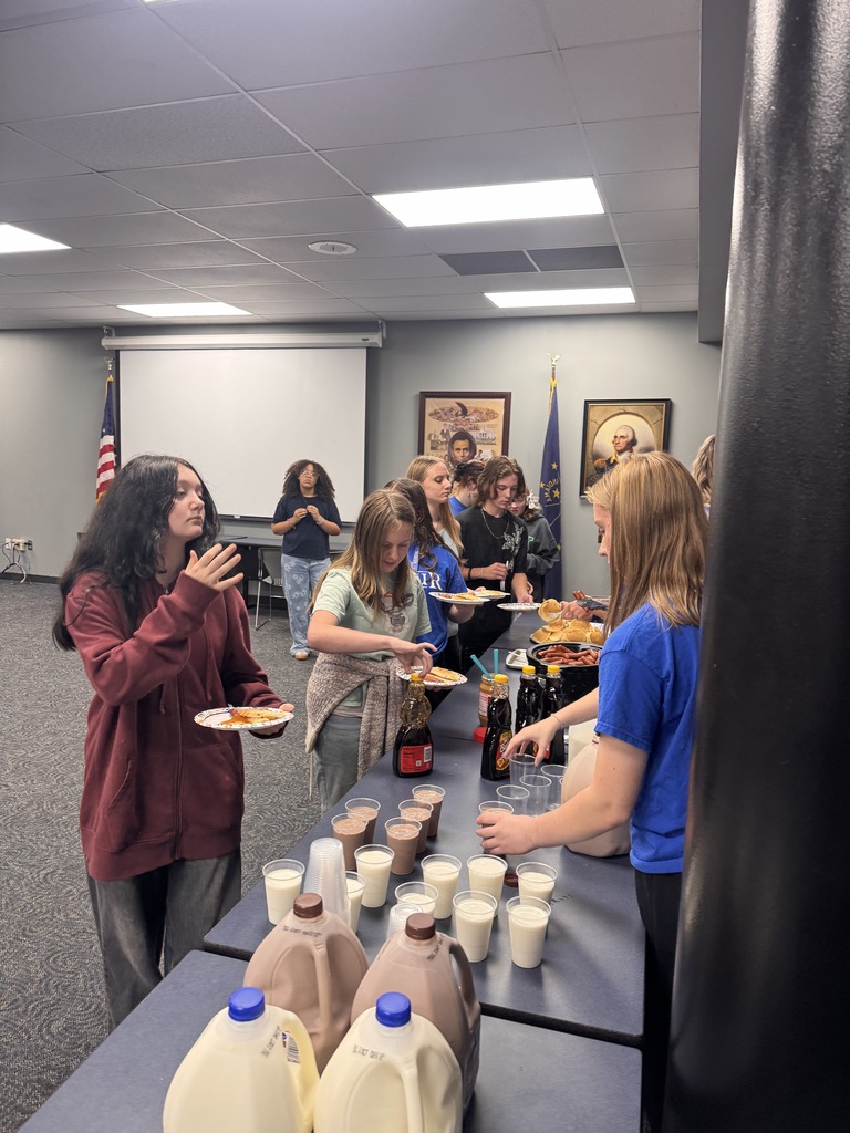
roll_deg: -1.9
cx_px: 425
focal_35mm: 24
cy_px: 566
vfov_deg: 71.6
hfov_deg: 56.8
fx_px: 786
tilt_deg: -5.5
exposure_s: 1/60
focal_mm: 6.76
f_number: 1.78
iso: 160
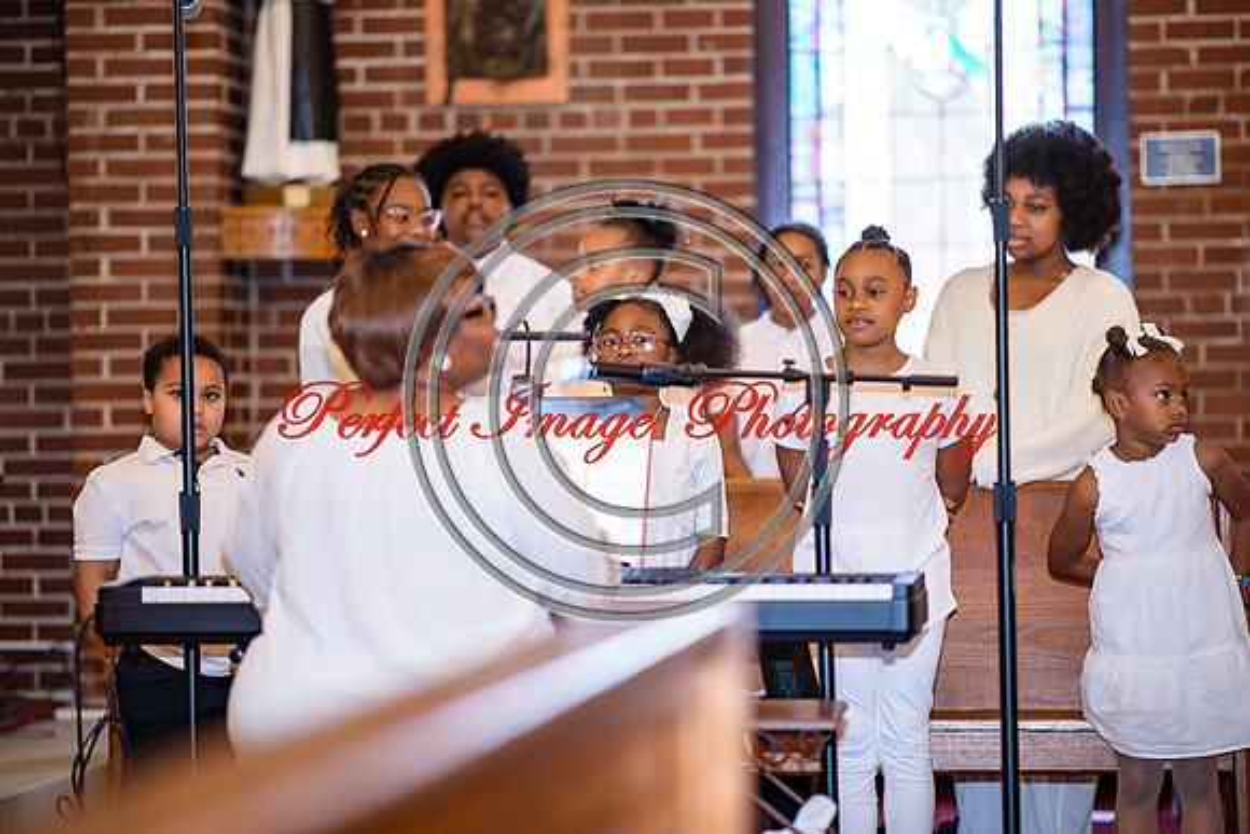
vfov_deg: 12.4
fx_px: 3850
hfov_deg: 18.4
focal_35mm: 111
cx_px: 660
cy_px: 394
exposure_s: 1/100
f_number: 1.4
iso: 140
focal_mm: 105
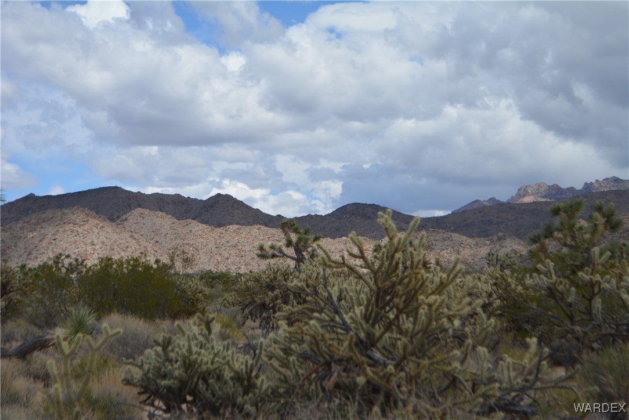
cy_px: 210
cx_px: 314
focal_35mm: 82
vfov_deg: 16.6
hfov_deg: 24.6
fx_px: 1442
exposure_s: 1/2000
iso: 400
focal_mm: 55
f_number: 7.1
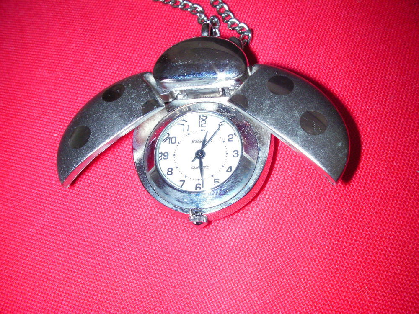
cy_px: 157
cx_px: 210
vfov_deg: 37.7
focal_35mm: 38
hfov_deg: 49.0
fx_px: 460
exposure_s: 1/30
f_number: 5.6
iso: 200
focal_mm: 6.3
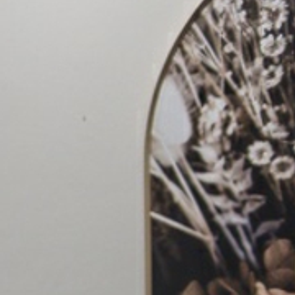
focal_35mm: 452
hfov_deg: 3.6
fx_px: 4358
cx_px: -1154
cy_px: 672
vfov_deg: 3.8
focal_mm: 50
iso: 100
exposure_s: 1/60
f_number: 1.8
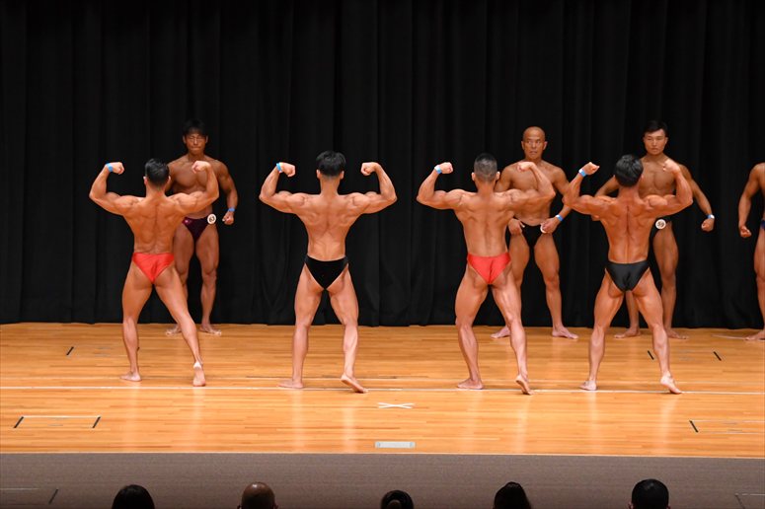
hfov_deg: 13.7
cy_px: 254
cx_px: 382
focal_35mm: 150
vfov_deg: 9.1
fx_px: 3186
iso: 4000
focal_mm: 100
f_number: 5.6
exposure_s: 1/400
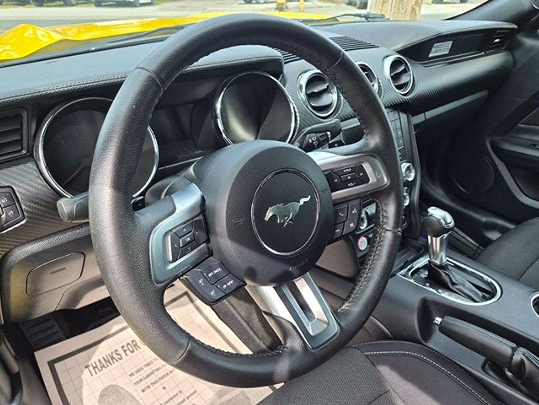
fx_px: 358
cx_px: 270
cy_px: 202
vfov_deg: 58.9
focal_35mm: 23
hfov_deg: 73.9
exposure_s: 1/906
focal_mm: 5.4
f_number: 1.8
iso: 80
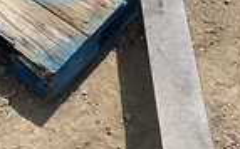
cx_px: 34
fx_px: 562
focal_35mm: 86
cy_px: 7
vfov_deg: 14.9
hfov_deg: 23.6
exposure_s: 1/1626
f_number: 1.8
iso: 25
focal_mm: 3
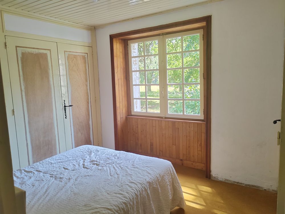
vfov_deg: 51.4
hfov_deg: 65.3
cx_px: 142
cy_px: 107
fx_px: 222
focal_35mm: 27
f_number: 1.9
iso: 500
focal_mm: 5.52
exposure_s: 1/100
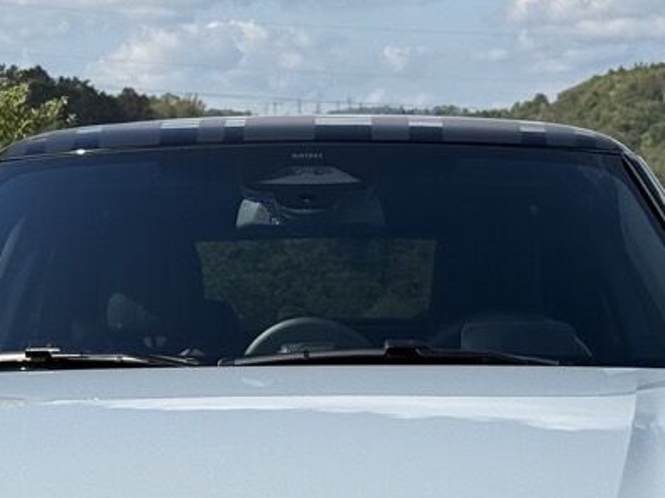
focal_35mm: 156
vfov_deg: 9.5
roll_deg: +1.0
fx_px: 2995
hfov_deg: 12.7
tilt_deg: -3.7
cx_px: 272
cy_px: 414
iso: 100
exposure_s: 1/6536
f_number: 1.78
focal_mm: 6.76
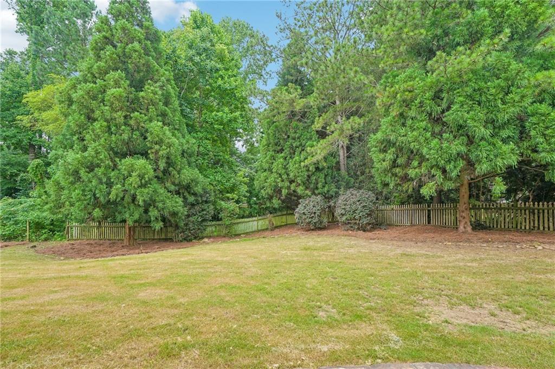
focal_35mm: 14
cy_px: 184
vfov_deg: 81.1
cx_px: 278
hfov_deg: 104.3
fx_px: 216
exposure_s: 1/30
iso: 100
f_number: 8
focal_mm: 14
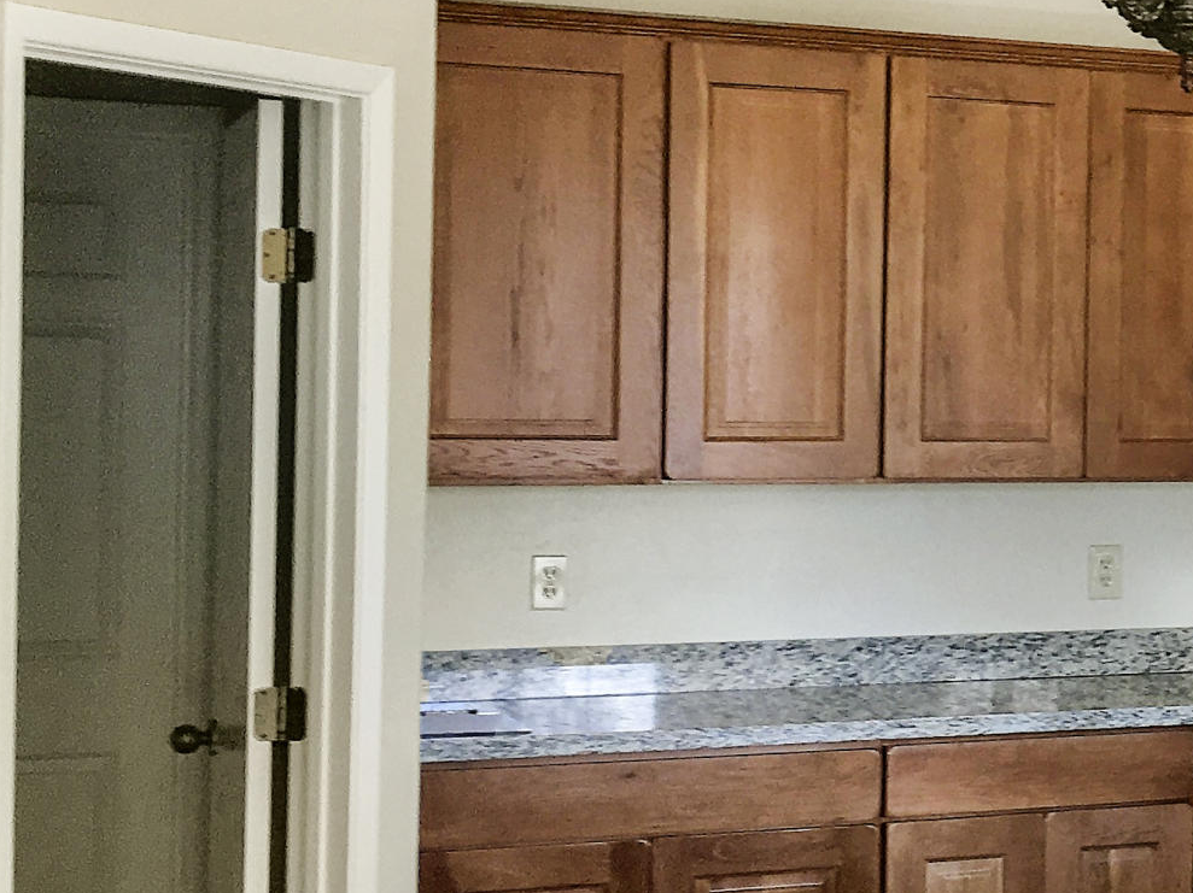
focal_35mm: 88
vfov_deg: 16.8
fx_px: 3032
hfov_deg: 20.3
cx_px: 1563
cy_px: 415
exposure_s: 1/40
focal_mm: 4.15
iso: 25
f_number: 2.2
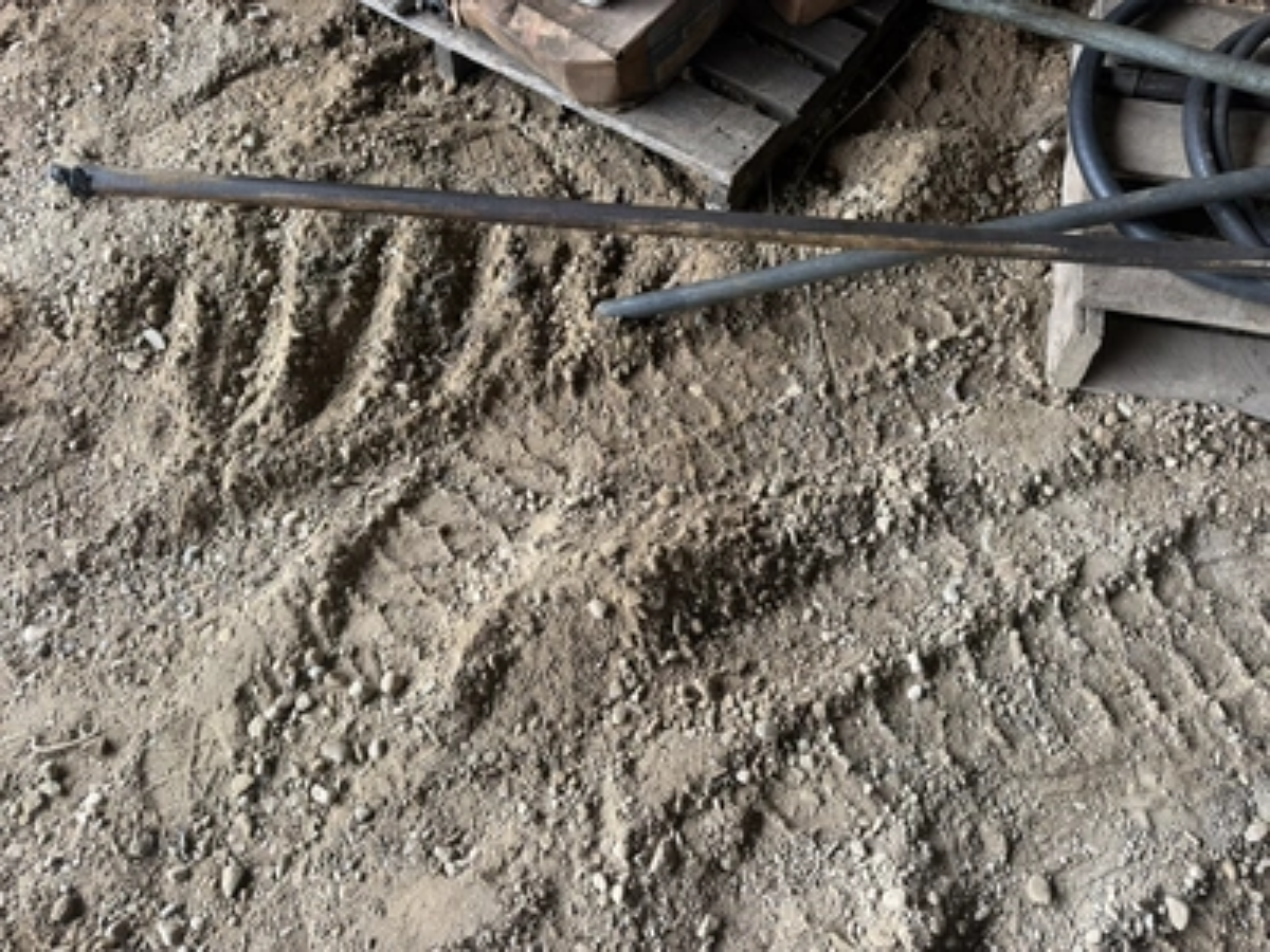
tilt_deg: -66.8
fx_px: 881
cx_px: 635
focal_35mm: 24
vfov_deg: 56.8
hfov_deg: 71.6
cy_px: 476
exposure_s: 1/121
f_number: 1.78
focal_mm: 6.76
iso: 125
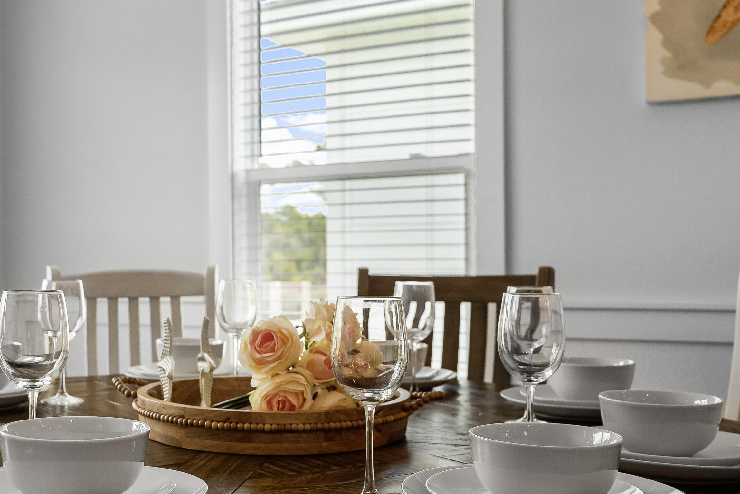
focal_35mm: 47
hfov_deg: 41.5
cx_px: 263
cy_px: 263
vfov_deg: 28.6
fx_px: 966
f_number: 4
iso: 400
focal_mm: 24
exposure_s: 1/50
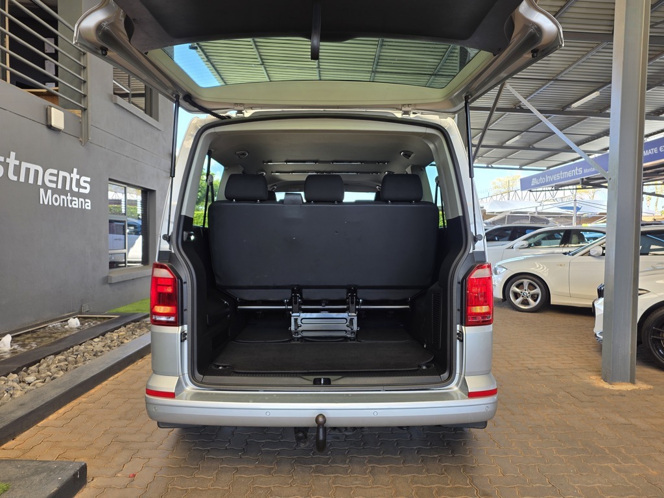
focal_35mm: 23
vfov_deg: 58.9
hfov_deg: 73.9
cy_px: 249
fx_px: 441
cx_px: 332
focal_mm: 6.25
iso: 25
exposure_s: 1/100
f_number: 1.7
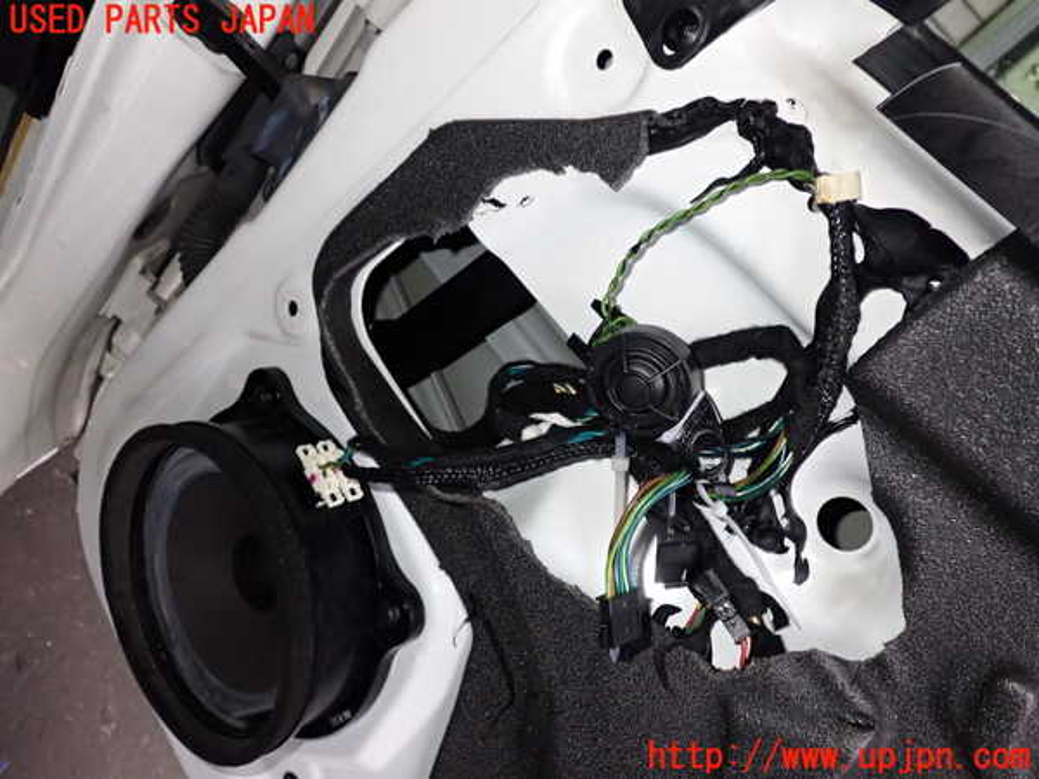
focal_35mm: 30
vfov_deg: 46.8
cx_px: 520
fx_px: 900
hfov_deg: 60.0
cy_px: 390
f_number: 6.3
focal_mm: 5.4
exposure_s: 1/30
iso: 250
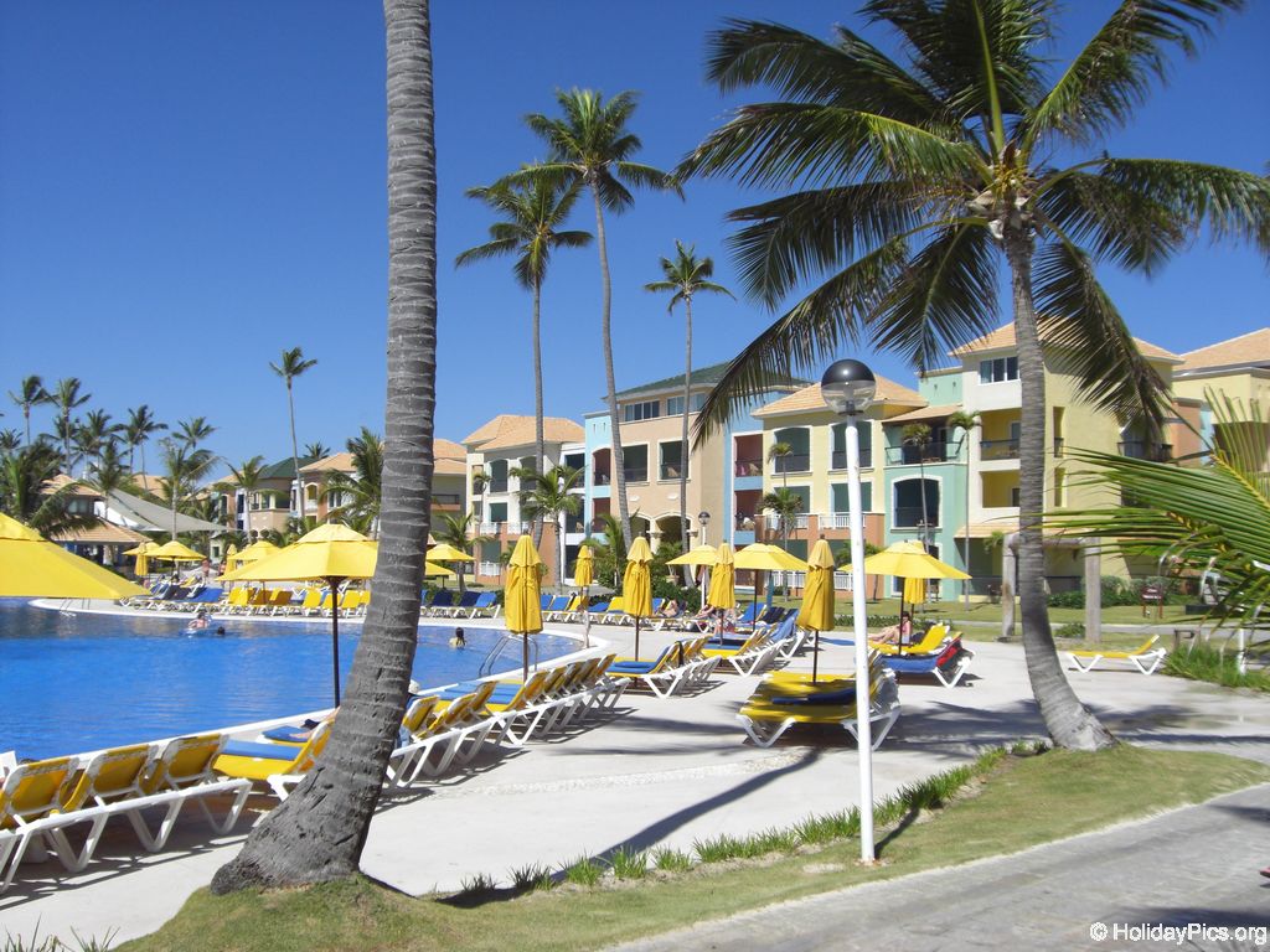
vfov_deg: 37.7
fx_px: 1394
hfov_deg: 49.0
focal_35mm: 38
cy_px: 476
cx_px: 635
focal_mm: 6.2
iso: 64
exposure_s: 1/200
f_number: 8
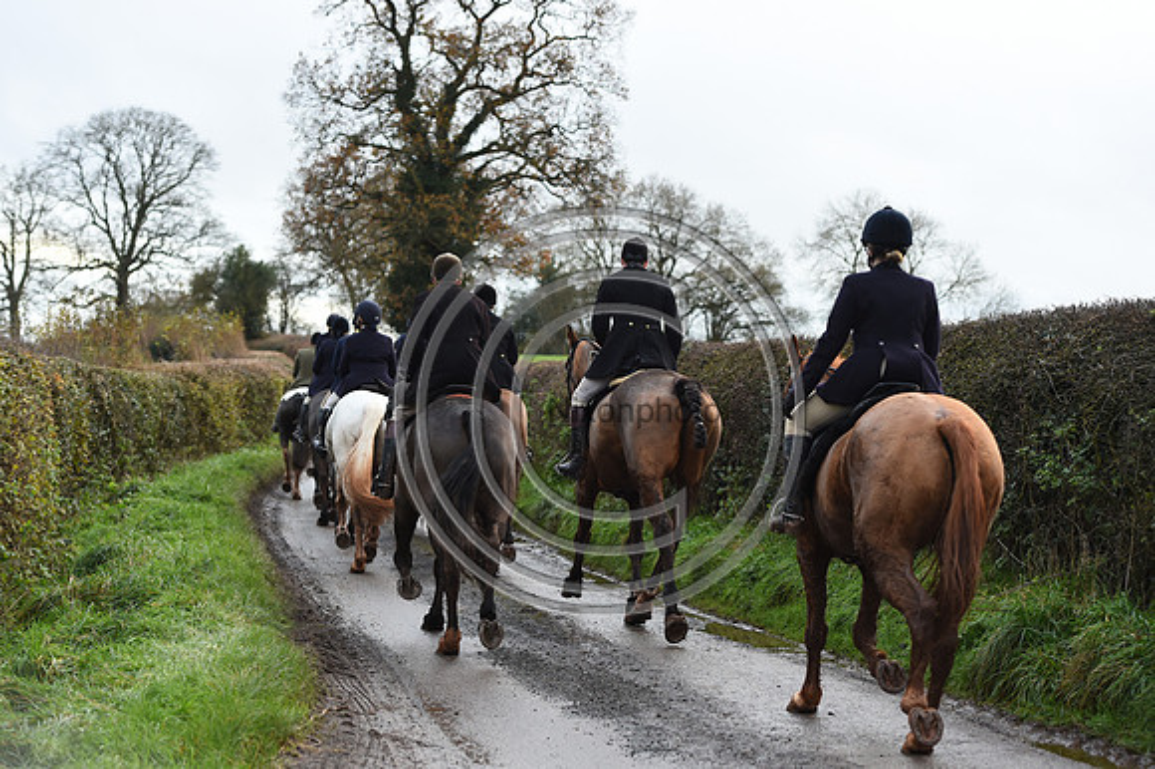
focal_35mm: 70
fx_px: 2244
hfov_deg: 28.9
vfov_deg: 19.4
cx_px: 578
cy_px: 384
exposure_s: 1/1000
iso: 1250
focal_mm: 70
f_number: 3.5
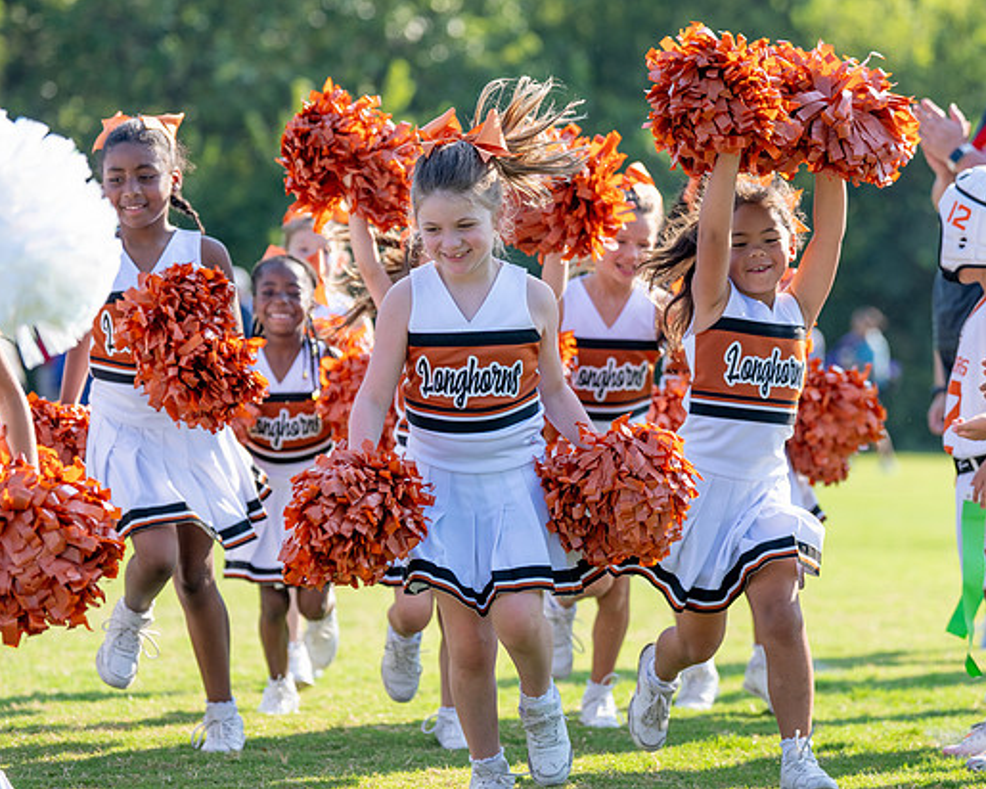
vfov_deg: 10.6
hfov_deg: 13.3
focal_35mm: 145
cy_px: 344
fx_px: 4231
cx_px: 554
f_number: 2.8
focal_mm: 109
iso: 200
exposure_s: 1/1600
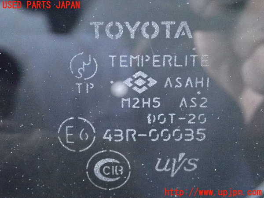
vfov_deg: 25.2
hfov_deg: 33.2
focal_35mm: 58
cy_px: 99
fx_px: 442
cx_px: 132
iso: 6400
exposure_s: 1/125
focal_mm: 10.35
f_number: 3.5
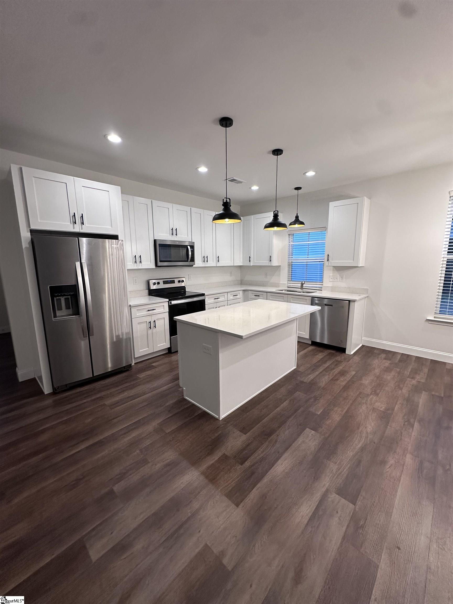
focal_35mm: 14
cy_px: 302
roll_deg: +1.2
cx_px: 226
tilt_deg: -6.6
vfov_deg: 102.1
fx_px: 244
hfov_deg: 85.7
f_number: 2.2
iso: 160
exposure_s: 1/120
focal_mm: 2.22
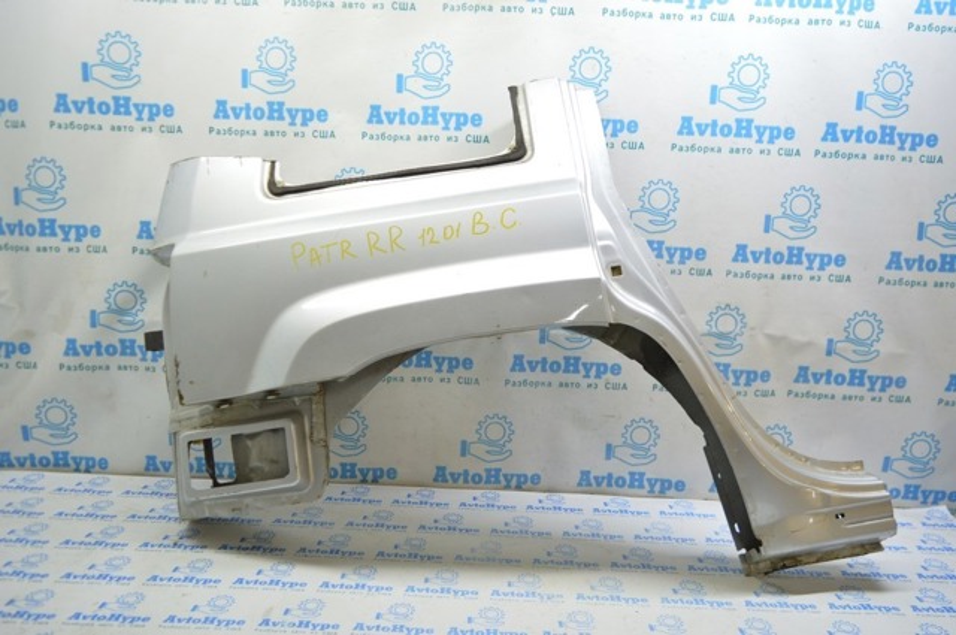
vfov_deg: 47.8
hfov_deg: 67.4
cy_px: 318
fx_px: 716
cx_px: 478
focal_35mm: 27
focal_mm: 18
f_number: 3.5
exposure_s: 1/40
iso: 400
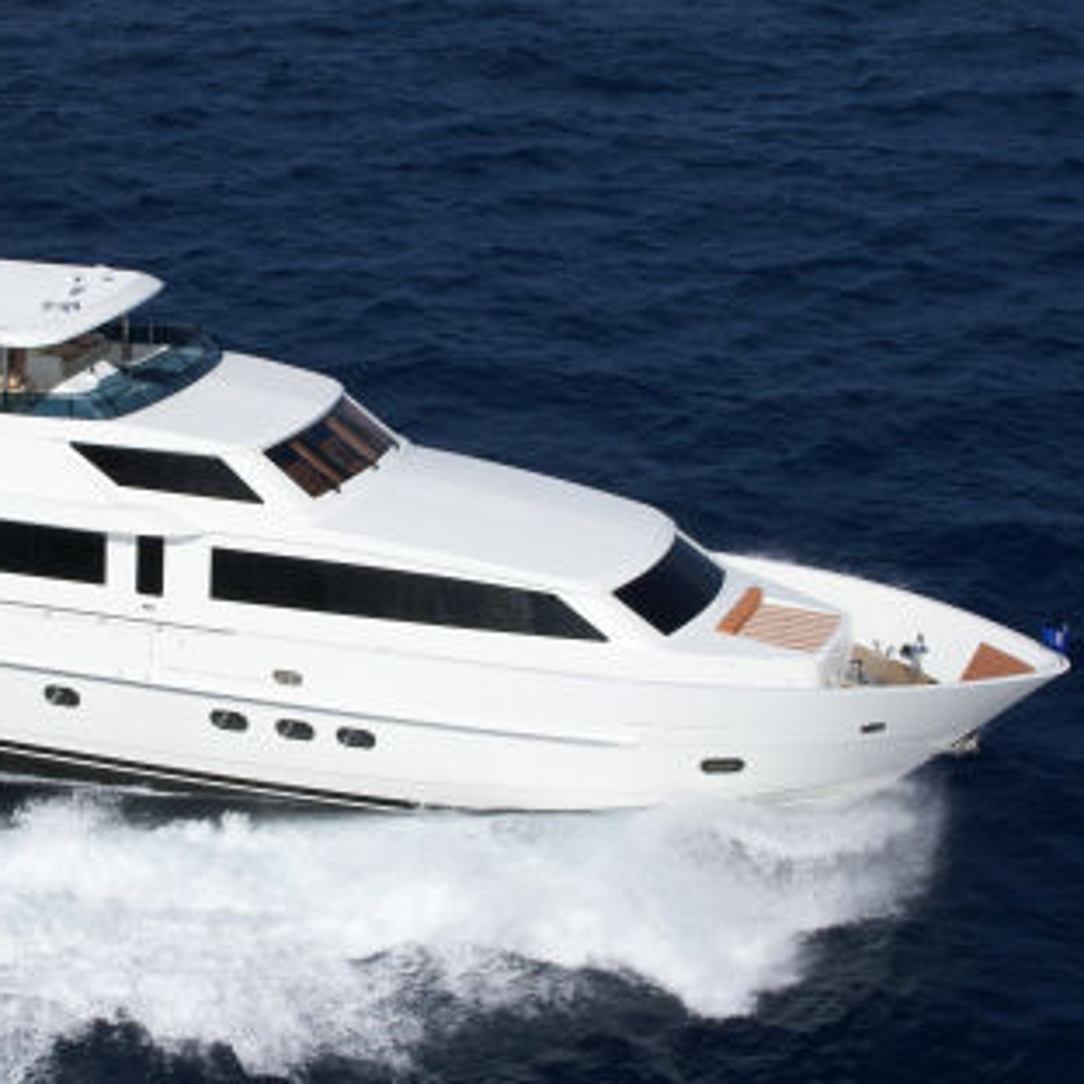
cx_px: 243
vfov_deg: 20.2
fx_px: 3040
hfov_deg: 20.0
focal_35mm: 86
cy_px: 532
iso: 100
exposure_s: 1/250
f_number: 13
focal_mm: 35
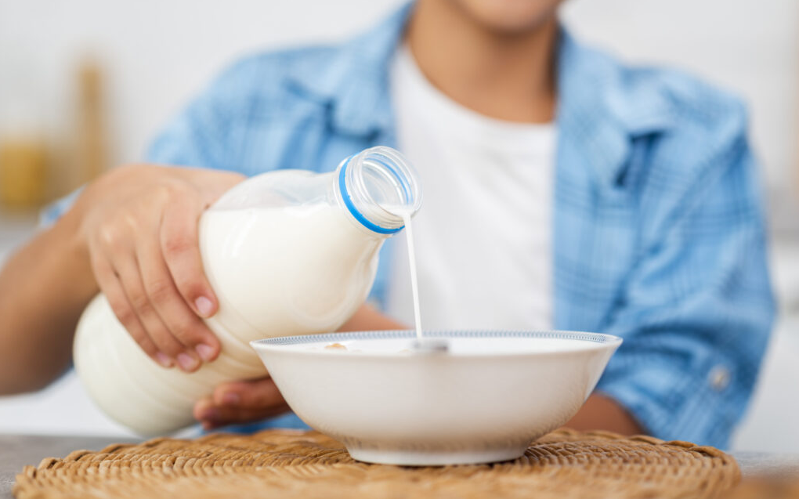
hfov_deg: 23.8
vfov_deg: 15.0
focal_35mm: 87
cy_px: 232
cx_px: 400
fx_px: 1894
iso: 100
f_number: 2.8
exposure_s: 1/200
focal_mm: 85
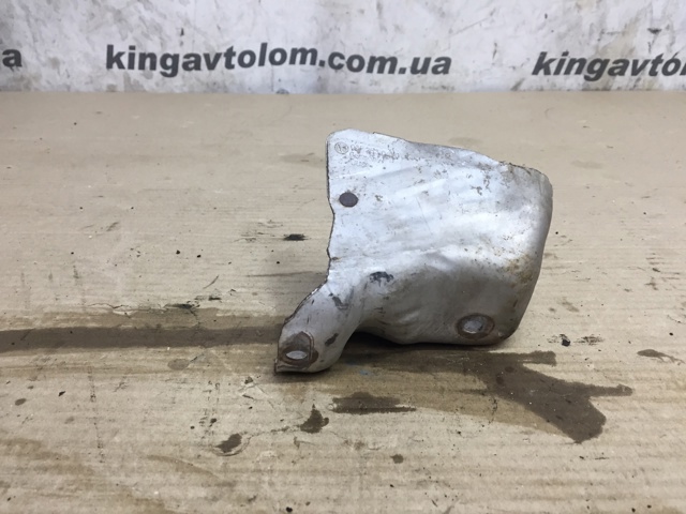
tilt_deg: -26.7
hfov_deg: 61.7
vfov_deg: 48.2
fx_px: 575
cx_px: 343
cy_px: 257
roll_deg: -1.5
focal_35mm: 29
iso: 50
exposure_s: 1/33
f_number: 2.2
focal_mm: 4.15
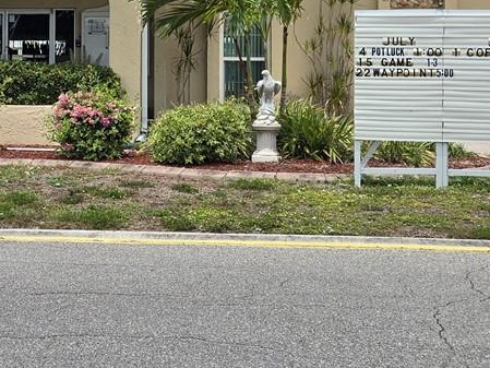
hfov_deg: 23.6
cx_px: 122
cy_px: 20
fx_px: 1161
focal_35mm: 82
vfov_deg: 17.7
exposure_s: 1/1925
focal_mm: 5.4
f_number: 1.8
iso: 25
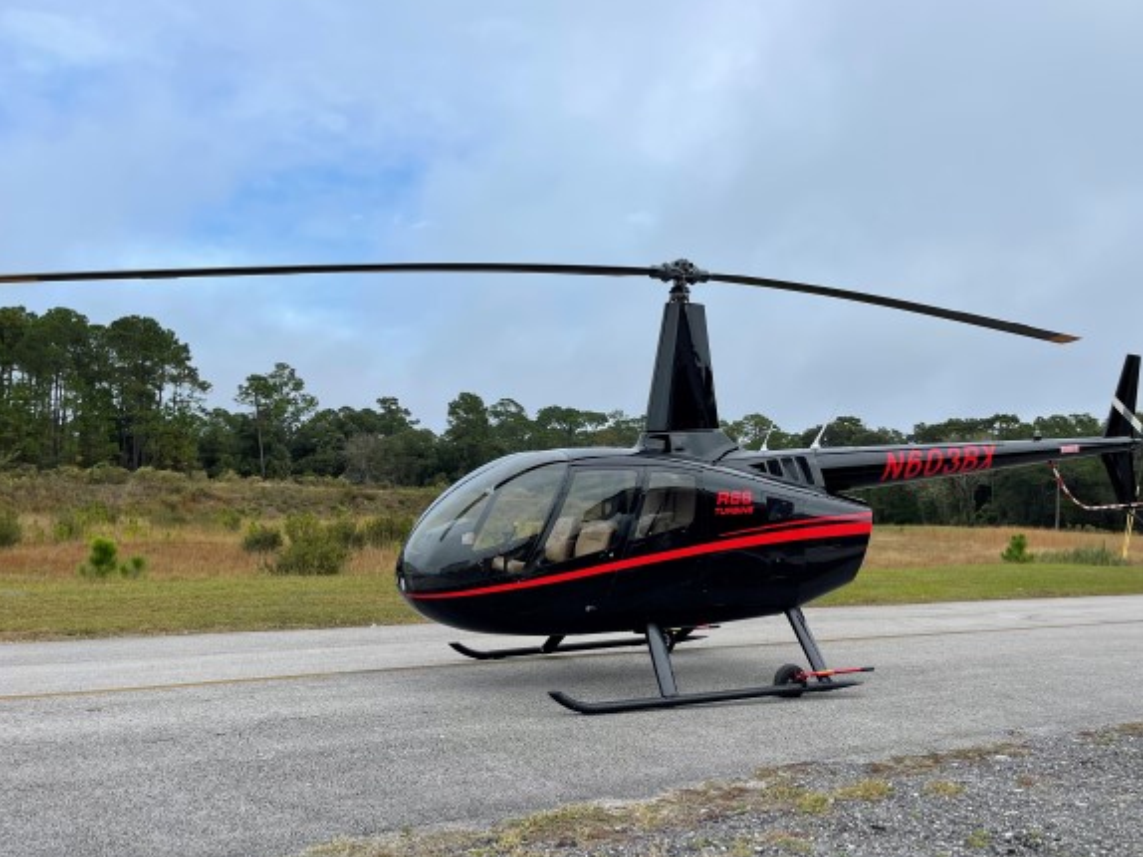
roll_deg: -0.8
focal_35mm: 29
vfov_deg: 48.2
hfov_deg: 61.7
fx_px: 957
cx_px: 585
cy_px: 436
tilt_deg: +4.0
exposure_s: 1/2545
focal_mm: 5.1
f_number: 1.6
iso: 32
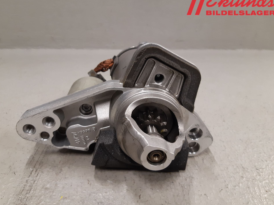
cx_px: 128
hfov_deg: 63.4
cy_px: 101
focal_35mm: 28
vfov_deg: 49.7
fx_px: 222
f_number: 1.7
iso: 160
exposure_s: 1/50
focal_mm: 3.93
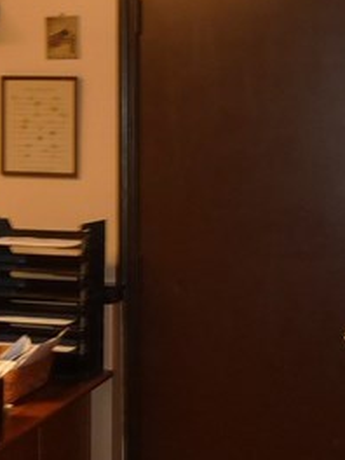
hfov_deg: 15.1
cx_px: 33
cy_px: 59
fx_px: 1289
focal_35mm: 97
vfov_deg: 19.9
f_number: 3.3
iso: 100
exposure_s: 1/8
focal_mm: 4.1
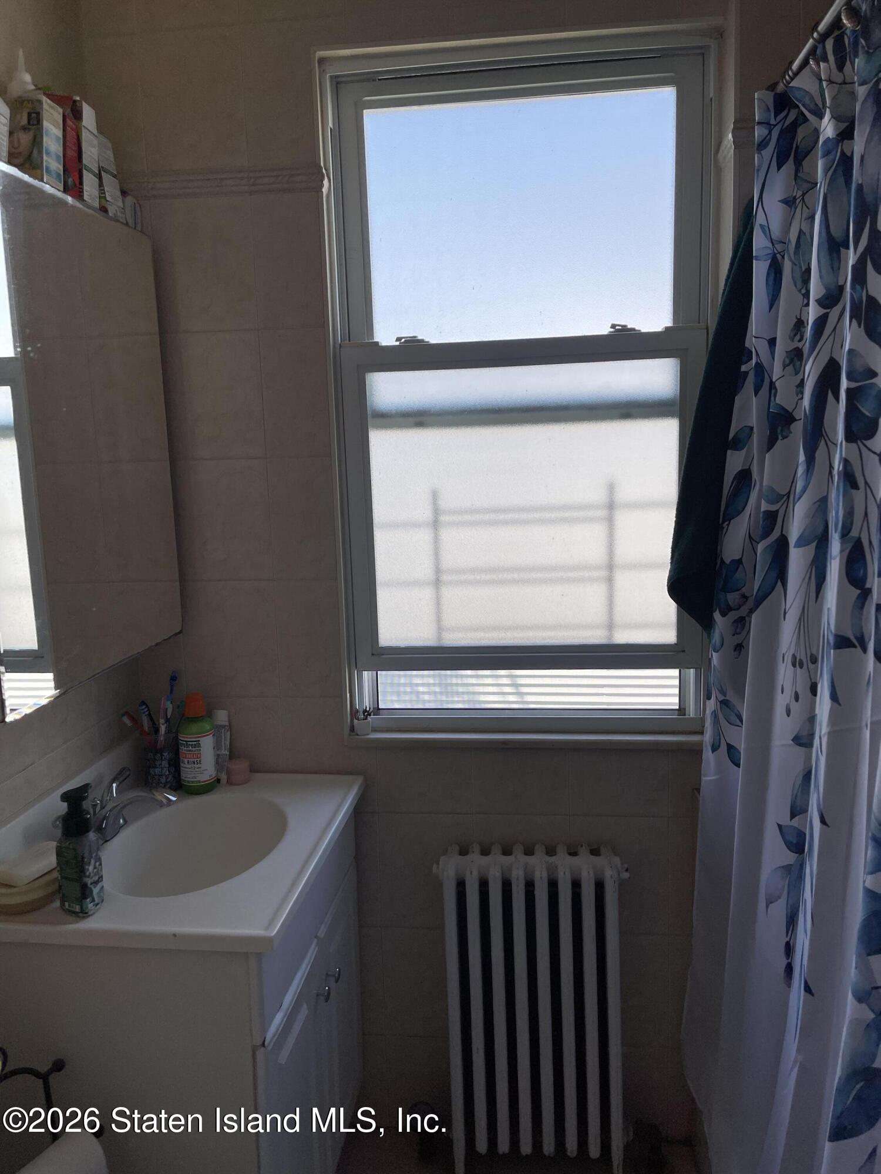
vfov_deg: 69.4
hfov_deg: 54.9
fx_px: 848
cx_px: 440
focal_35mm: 25
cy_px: 587
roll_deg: +2.0
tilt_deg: -8.5
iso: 32
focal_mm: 5.1
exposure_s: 1/717
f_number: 1.6
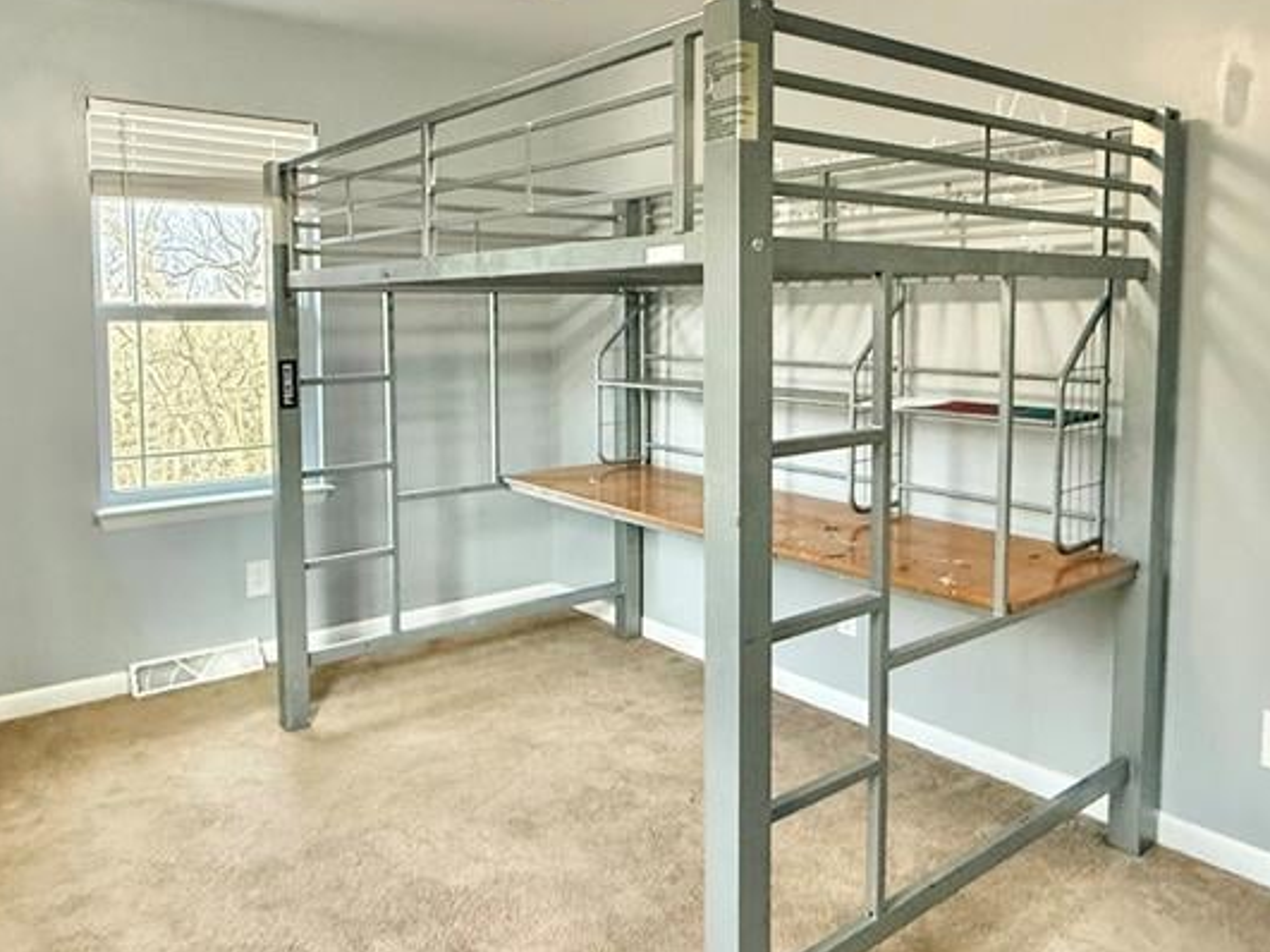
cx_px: 588
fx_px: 990
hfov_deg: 65.3
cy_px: 387
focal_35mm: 27
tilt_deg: -3.7
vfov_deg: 51.0
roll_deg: +0.3
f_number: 2.2
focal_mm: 2.22
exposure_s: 1/120
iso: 640
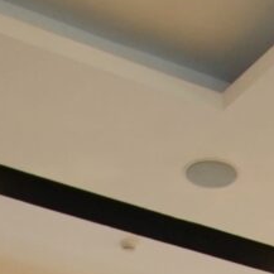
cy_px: 1586
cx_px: 444
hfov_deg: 7.1
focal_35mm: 241
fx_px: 2158
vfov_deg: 5.0
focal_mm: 24
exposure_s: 1/100
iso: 1250
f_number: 2.8
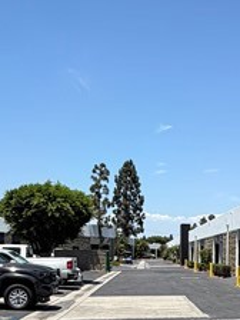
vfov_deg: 29.1
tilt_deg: -2.5
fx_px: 592
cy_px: 283
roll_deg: -1.0
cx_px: 240
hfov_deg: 22.1
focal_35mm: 64
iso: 20
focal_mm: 2.22
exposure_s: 1/770
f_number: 2.2
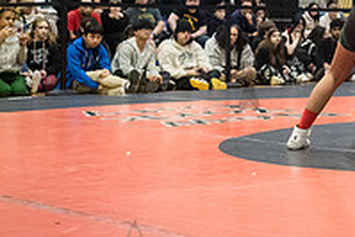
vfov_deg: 13.1
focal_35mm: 103
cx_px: 478
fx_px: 1016
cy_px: -8
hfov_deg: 18.3
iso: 8000
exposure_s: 1/400
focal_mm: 35
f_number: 4
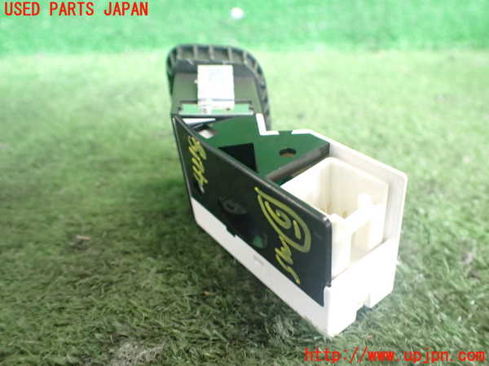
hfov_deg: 60.0
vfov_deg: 46.8
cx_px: 244
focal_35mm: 30
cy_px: 183
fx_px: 424
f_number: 2.3
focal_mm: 5.4
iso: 800
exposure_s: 1/60
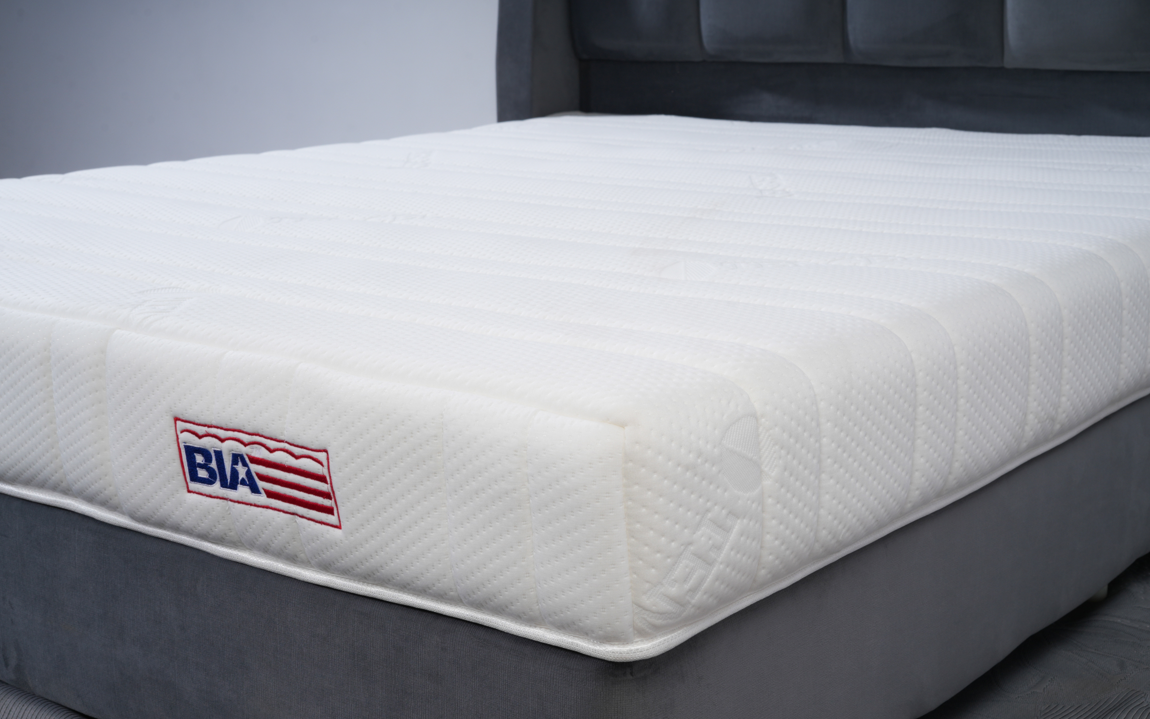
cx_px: 584
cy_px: 391
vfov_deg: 24.9
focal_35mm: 52
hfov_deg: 38.9
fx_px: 1630
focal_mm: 50
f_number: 13
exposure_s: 1/160
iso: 160
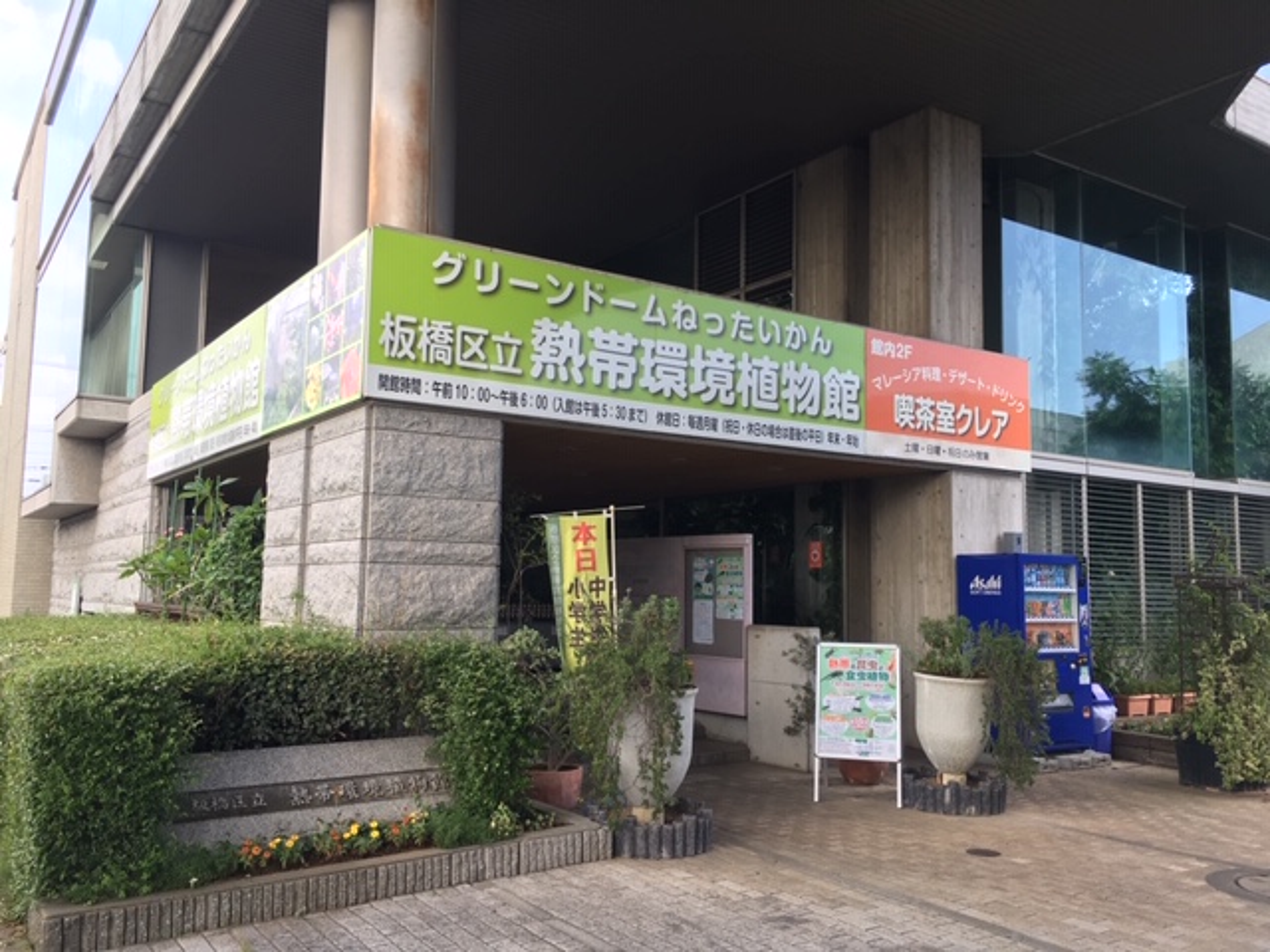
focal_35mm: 29
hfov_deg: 61.7
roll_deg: -2.1
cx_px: 635
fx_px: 1064
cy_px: 476
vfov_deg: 48.2
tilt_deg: +6.0
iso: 25
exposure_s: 1/120
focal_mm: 4.15
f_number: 2.2
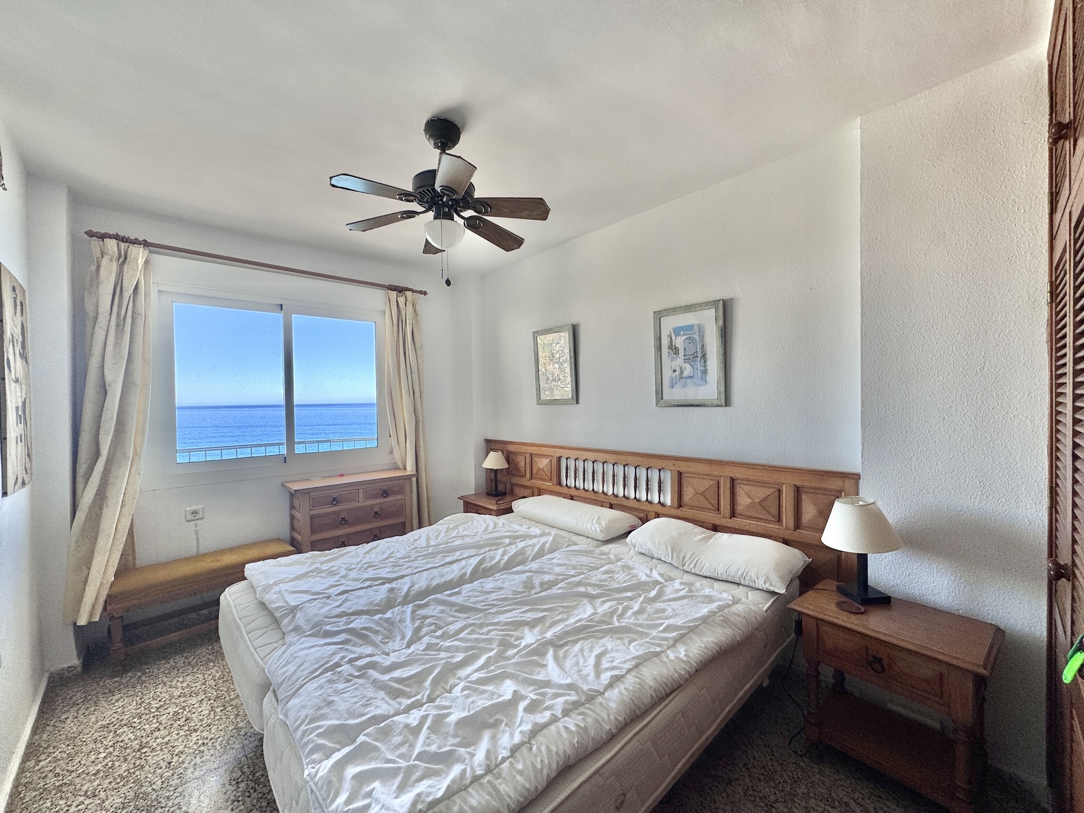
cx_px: 542
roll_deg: +1.8
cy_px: 406
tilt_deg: -0.3
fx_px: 438
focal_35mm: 14
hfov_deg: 102.1
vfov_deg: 85.7
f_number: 2.2
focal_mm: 2.22
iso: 40
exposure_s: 1/261
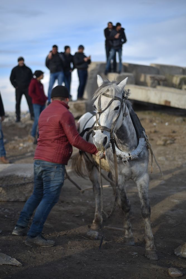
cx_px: 93
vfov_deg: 39.6
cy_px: 140
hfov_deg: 27.0
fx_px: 387
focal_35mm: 50
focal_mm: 50
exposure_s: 1/1250
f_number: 1.8
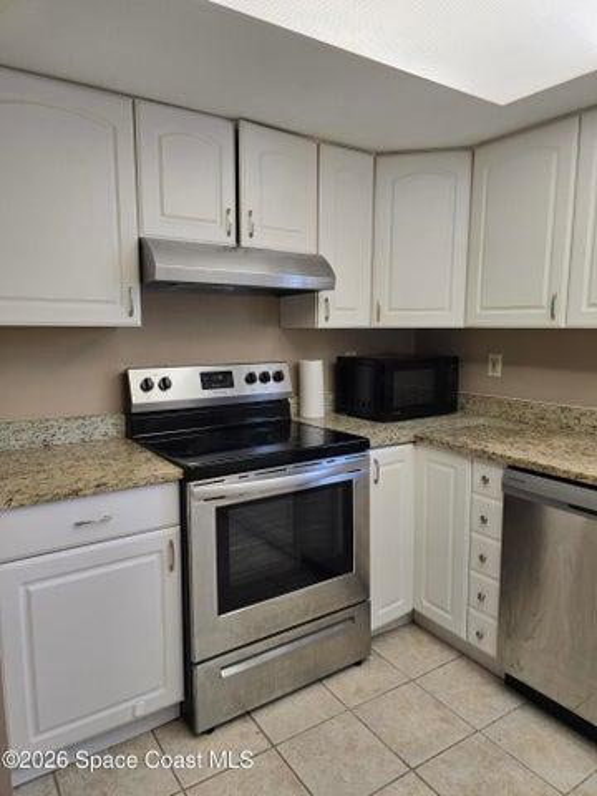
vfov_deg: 73.9
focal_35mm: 23
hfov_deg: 58.9
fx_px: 529
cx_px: 298
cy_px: 398
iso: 80
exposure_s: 1/120
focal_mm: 6.3
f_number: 1.7
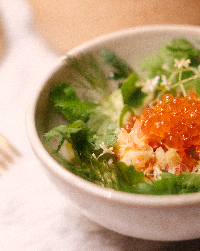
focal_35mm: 106
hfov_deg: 14.5
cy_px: 126
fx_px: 784
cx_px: 144
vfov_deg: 18.1
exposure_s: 1/60
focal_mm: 50
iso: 1600
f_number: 2.5
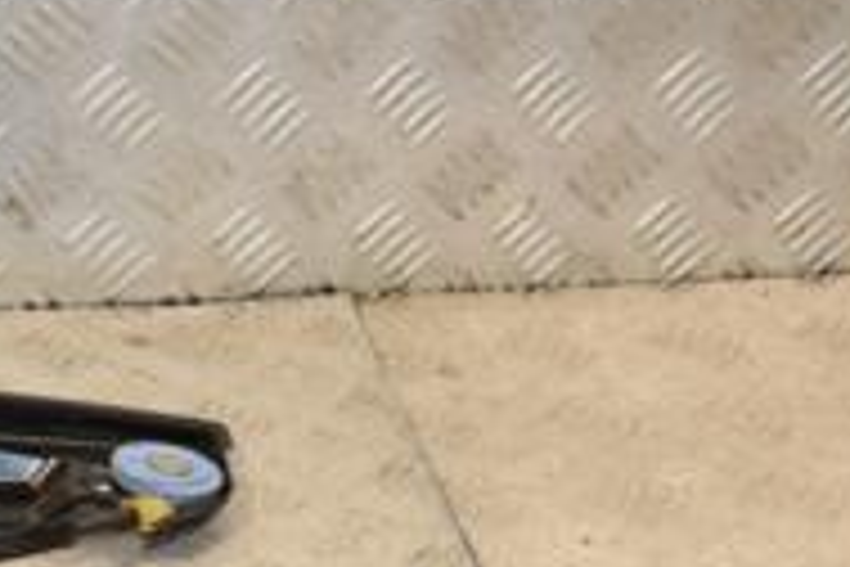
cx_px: -184
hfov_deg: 15.9
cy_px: 760
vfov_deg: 10.8
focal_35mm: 124
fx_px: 2928
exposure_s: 1/200
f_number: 6.3
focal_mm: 26
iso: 800
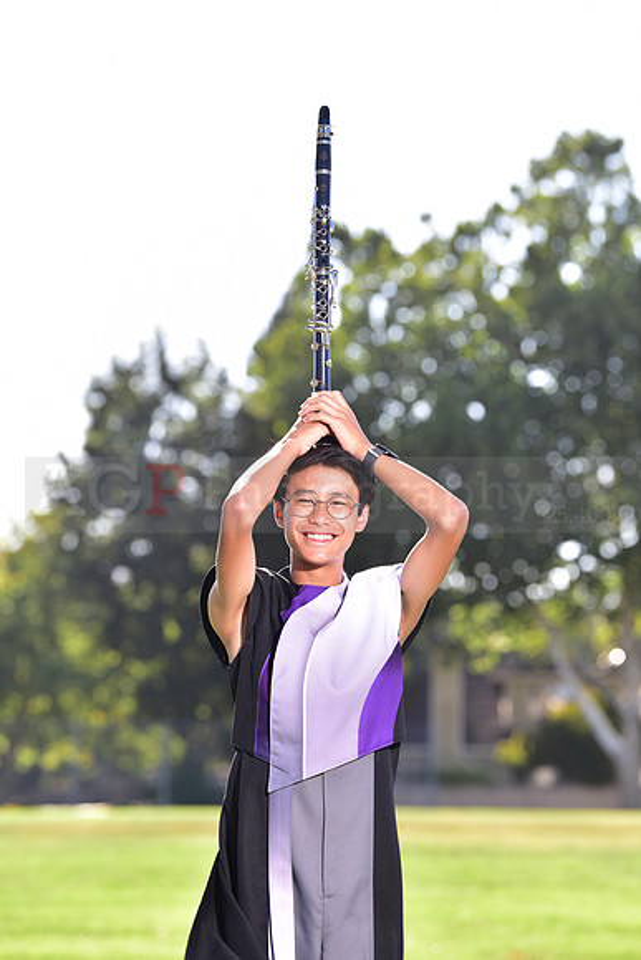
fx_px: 3603
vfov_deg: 15.2
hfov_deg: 10.2
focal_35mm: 135
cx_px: 320
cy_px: 480
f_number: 4.5
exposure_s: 1/250
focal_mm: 135
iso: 100
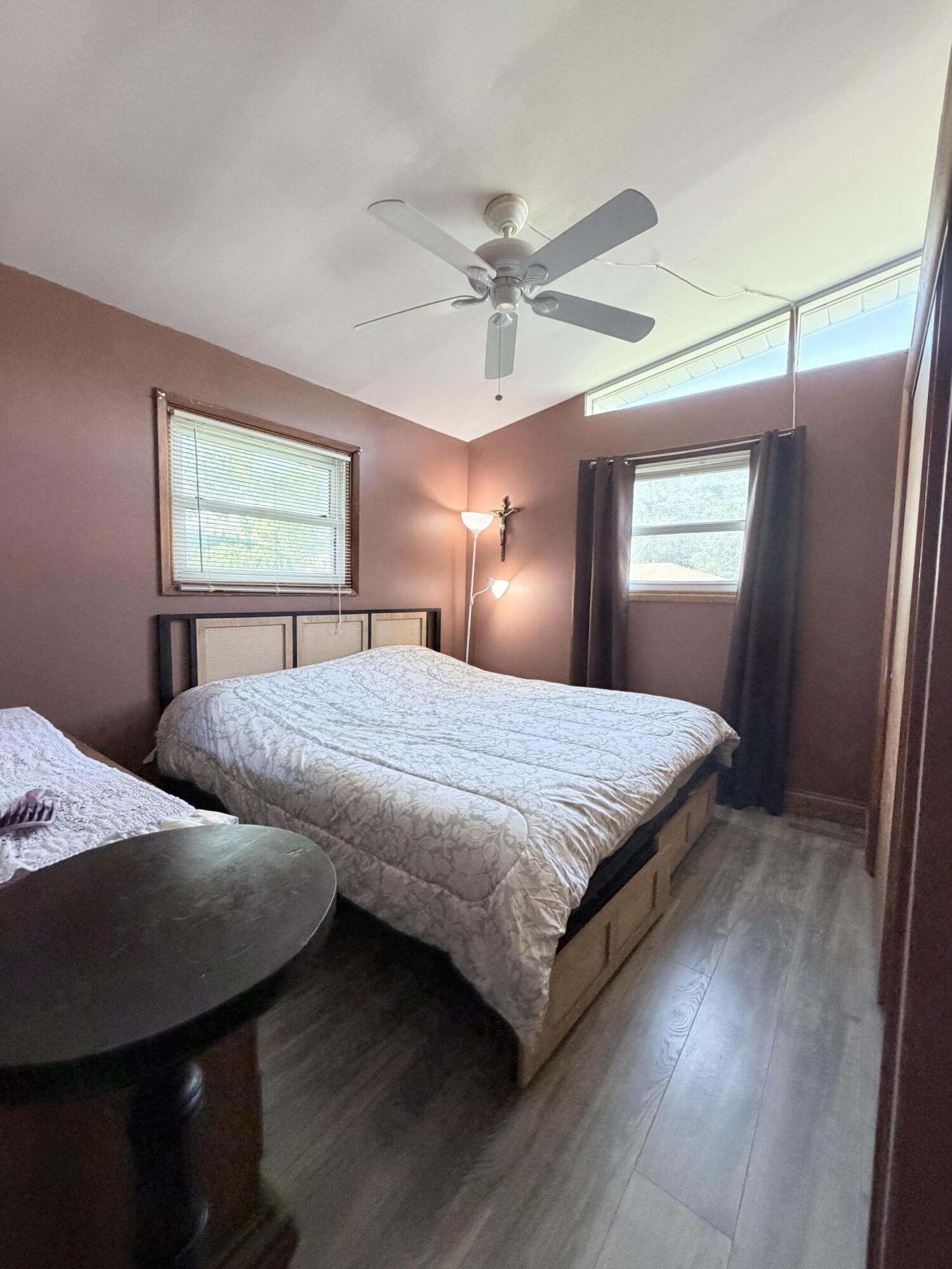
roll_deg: -1.8
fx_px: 513
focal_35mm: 14
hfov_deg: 85.7
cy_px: 634
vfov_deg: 102.1
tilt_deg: -4.5
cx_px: 476
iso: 500
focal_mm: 2.22
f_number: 2.2
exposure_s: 1/60
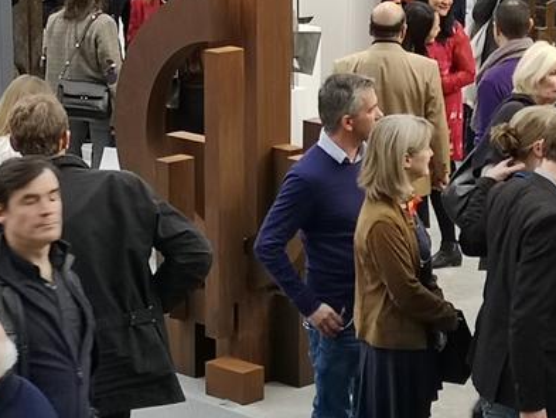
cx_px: 436
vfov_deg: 10.9
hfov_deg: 14.4
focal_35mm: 136
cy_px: 162
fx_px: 2185
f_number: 1.8
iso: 50
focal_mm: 3.95
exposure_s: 1/50
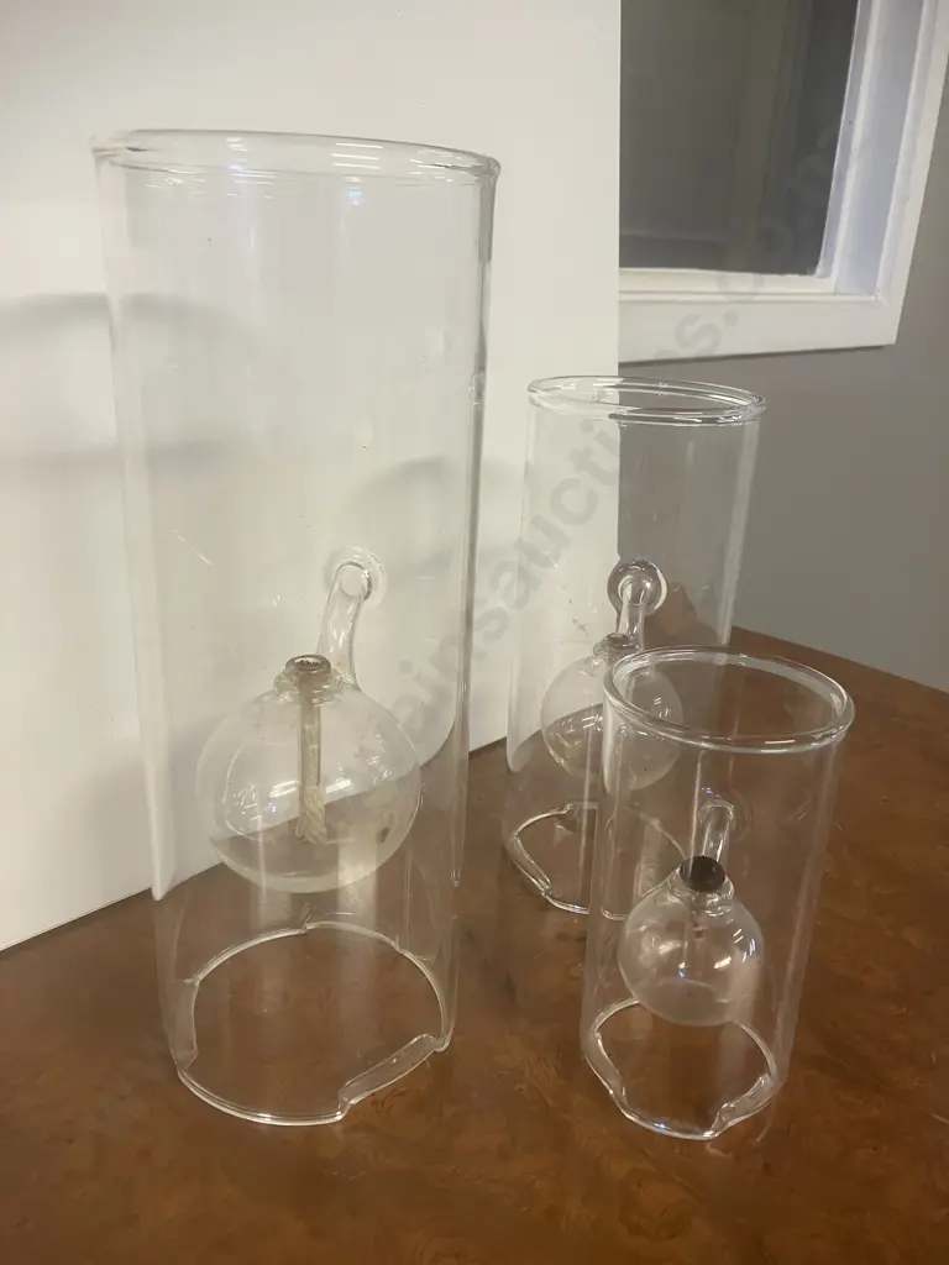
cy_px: 632
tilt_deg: -18.2
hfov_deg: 49.7
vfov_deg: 63.4
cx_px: 474
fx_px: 1023
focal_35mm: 28
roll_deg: -2.0
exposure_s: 1/50
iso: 125
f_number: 1.8
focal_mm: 3.99
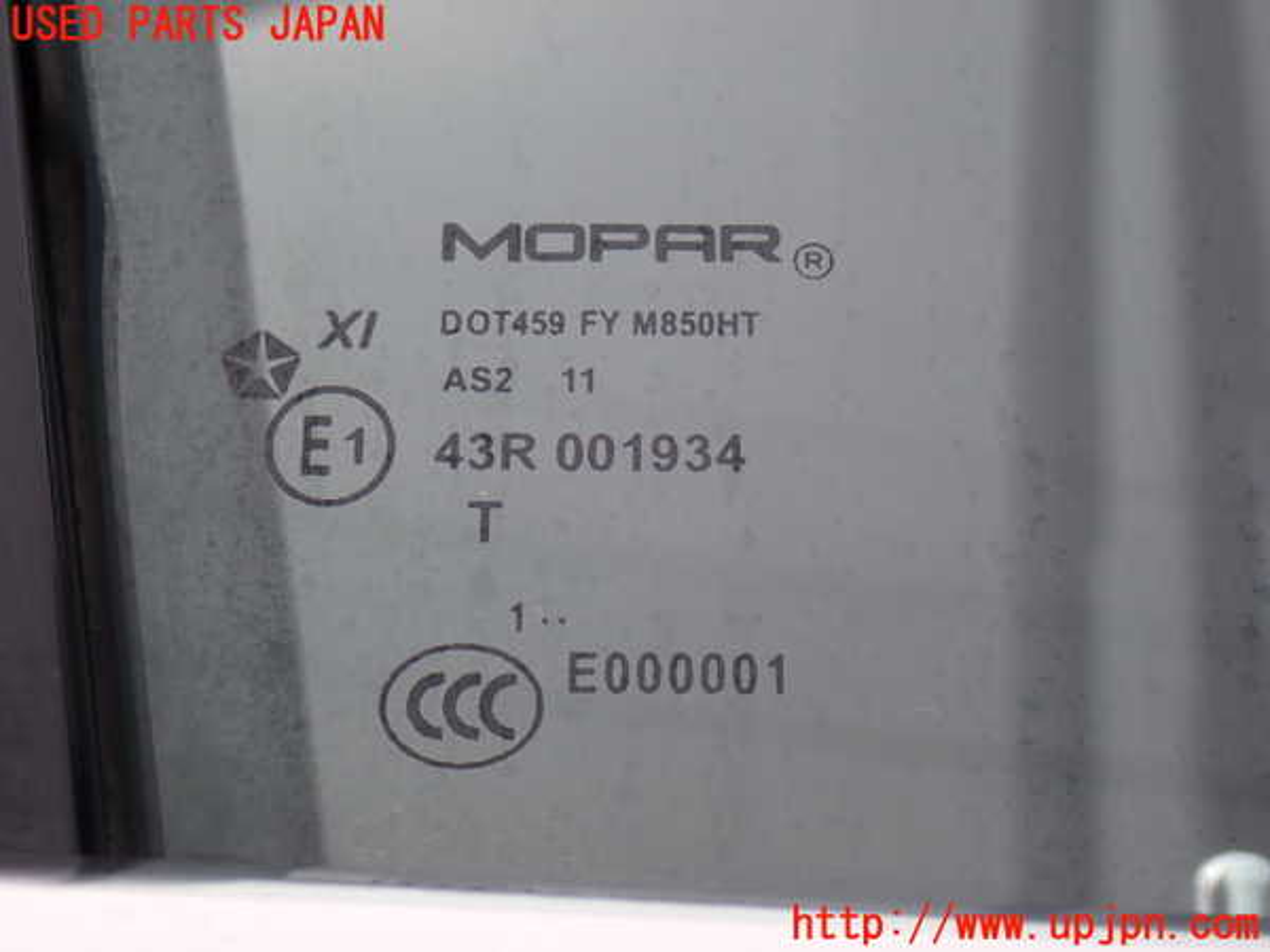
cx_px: 635
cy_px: 476
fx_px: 2825
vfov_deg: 19.1
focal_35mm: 77
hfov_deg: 25.3
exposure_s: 1/400
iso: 100
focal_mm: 13.65
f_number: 4.1
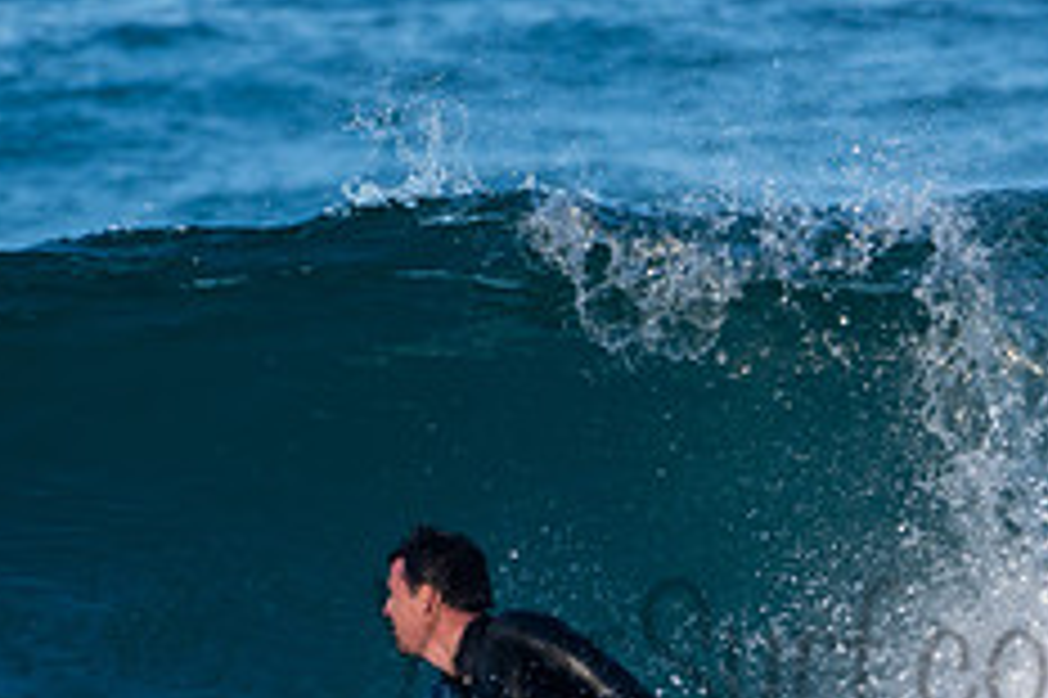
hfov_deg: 1.1
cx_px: 837
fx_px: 54339
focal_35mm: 1868
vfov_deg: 0.7
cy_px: 610
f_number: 5.6
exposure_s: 1/1250
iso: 450
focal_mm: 500
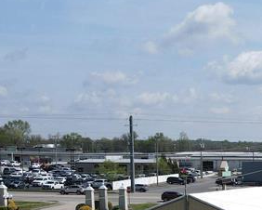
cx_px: 312
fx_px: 660
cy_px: 247
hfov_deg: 21.0
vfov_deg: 17.3
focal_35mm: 85
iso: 100
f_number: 2.8
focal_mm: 4.5
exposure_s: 1/1000
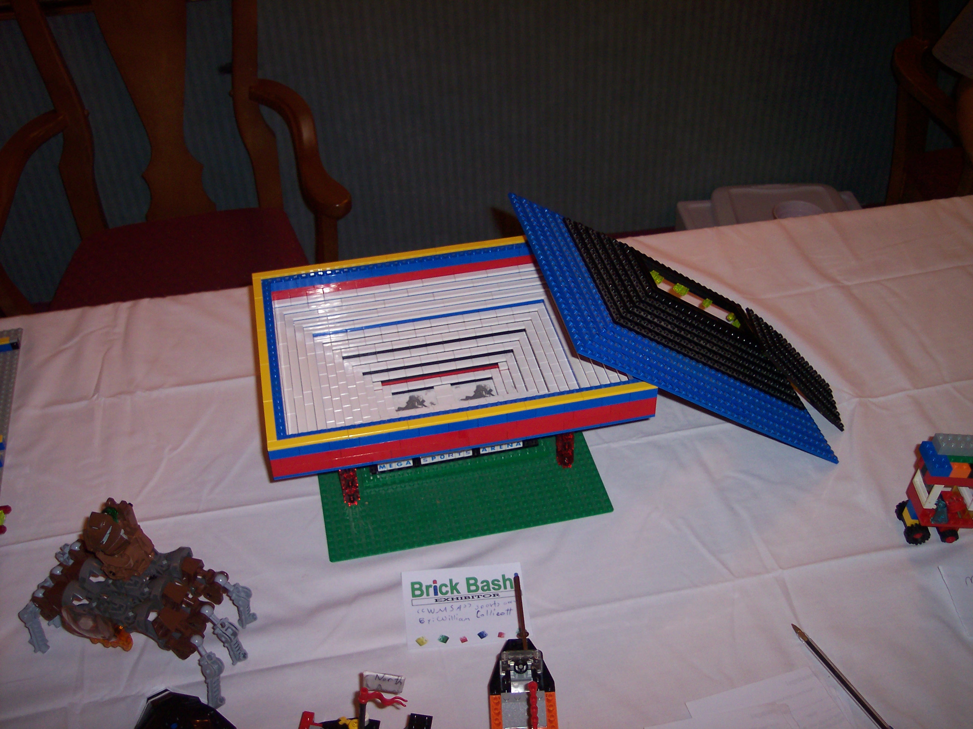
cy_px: 364
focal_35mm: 38
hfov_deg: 49.0
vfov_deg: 37.7
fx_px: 1068
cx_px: 486
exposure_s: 1/30
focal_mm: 8
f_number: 2.8
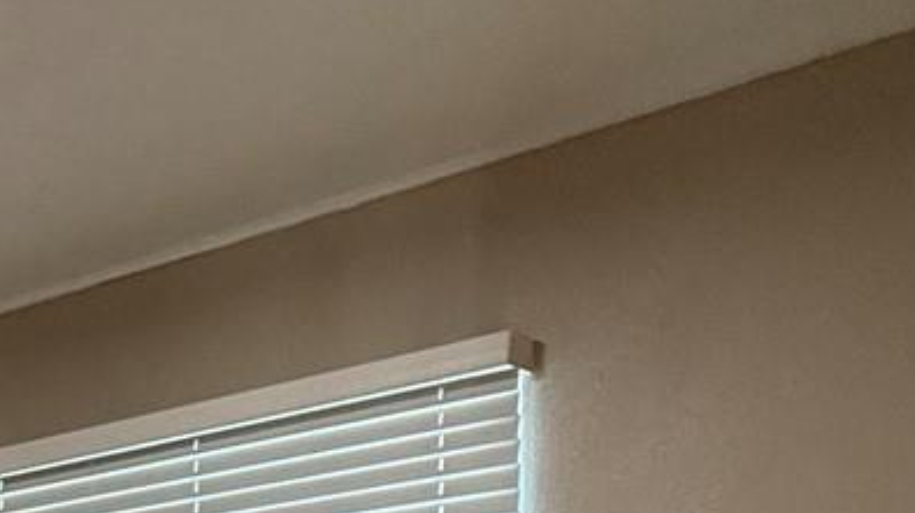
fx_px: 1503
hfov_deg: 26.1
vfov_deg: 16.2
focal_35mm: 62
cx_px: -411
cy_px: 938
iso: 200
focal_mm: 2.22
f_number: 2.2
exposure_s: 1/60
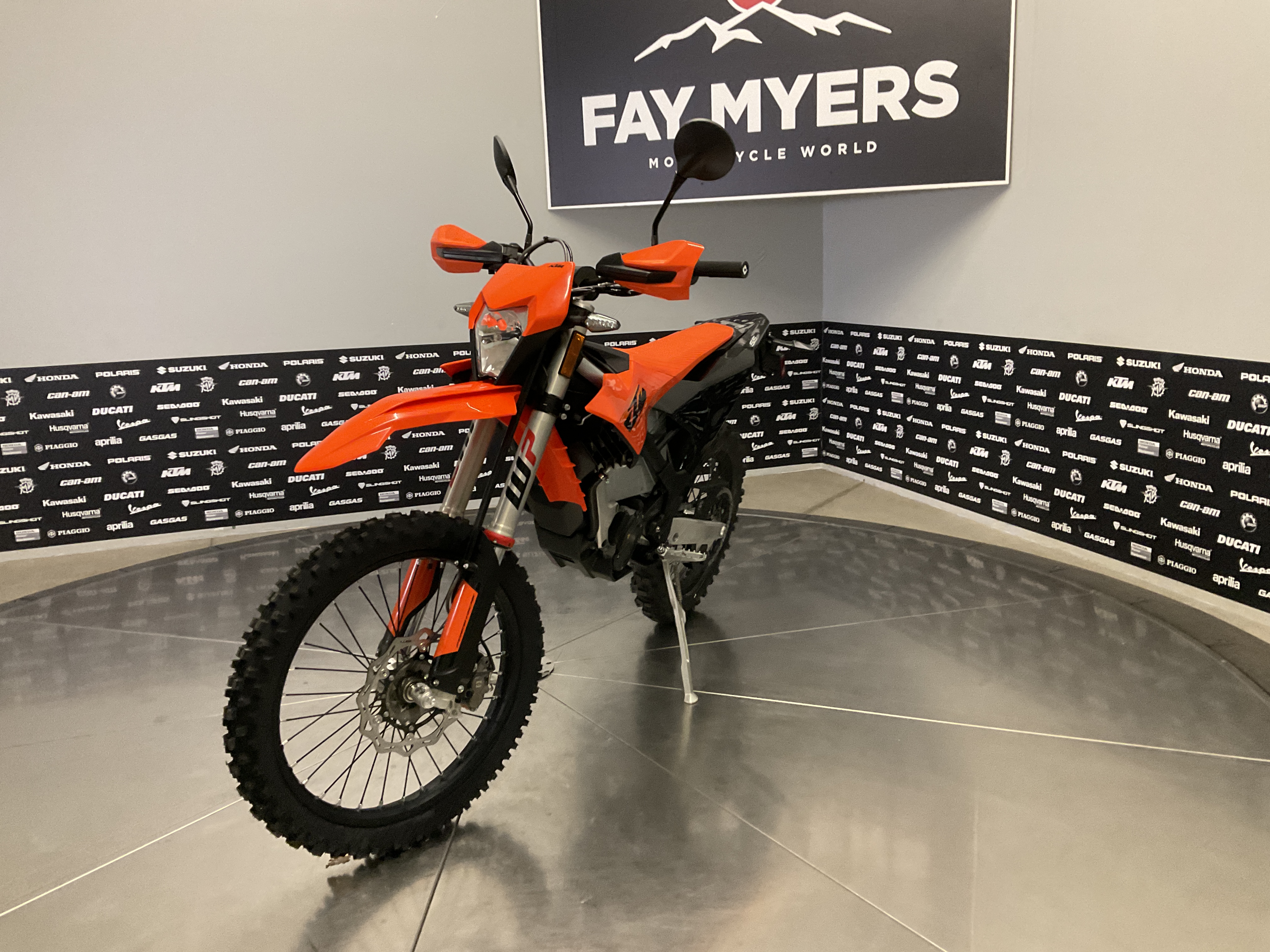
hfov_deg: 61.7
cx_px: 635
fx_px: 1064
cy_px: 476
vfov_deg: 48.2
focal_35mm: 29
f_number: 1.8
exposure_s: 1/60
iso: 250
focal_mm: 3
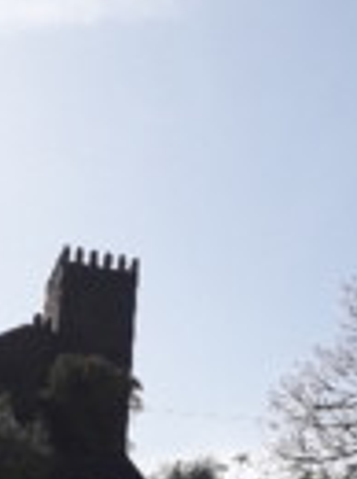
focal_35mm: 104
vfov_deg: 18.2
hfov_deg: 14.2
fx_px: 1435
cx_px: 127
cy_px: 538
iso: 40
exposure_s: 1/1838
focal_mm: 3.6
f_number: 1.9
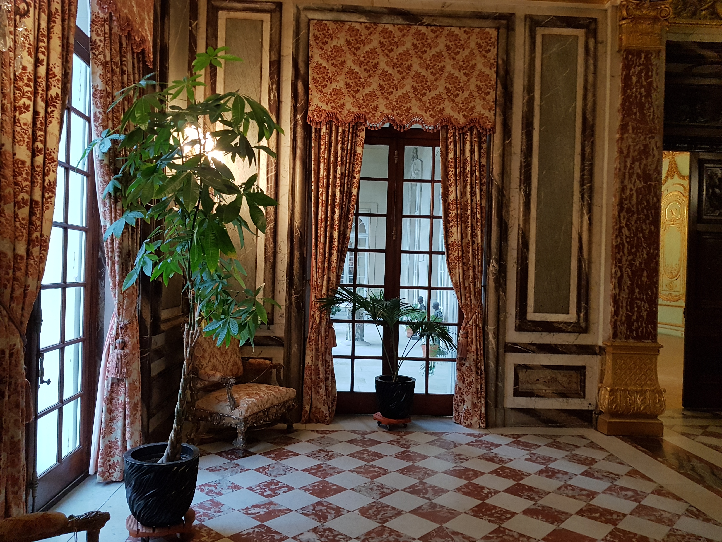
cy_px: 271
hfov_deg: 67.3
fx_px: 542
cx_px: 361
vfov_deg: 53.1
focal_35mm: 26
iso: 250
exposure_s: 1/100
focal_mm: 4.2
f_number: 1.7
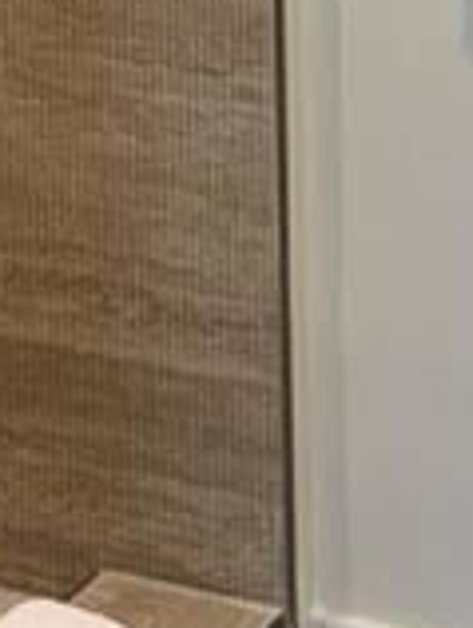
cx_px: 16
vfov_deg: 10.4
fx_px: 3307
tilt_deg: -11.2
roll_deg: +1.6
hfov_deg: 8.1
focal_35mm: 182
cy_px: -378
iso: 160
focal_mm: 6.76
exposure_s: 1/120
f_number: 1.78
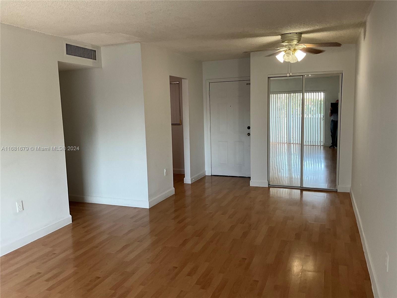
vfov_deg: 48.2
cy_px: 149
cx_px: 198
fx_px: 333
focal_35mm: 29
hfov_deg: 61.7
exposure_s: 1/92
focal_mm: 3
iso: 64
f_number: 1.8
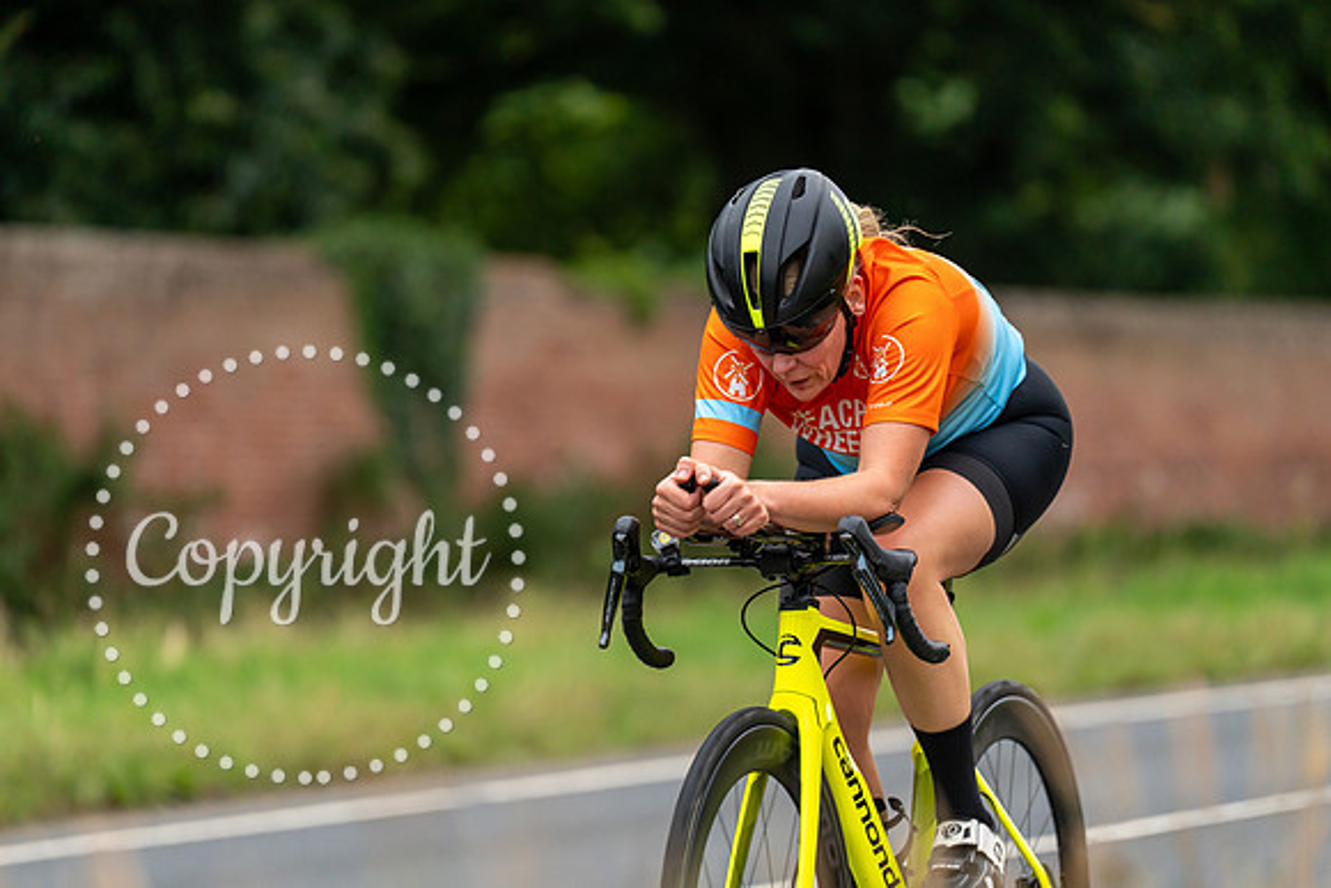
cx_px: 666
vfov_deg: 7.4
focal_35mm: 185
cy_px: 444
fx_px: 6841
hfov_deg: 11.1
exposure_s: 1/640
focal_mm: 185
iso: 1000
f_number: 3.2
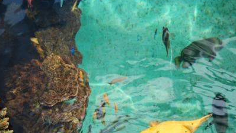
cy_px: 100
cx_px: 165
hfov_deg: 24.6
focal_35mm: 86
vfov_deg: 14.0
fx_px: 538
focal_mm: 34
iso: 100
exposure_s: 1/60
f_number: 4.5
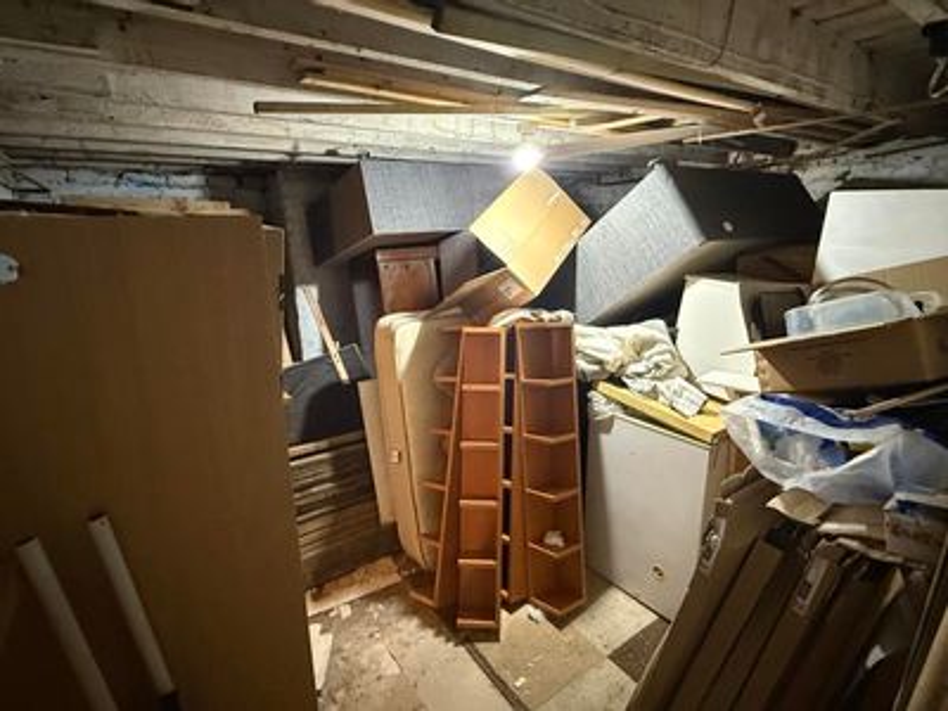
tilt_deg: -14.1
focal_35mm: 14
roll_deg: +1.6
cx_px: 474
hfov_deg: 102.1
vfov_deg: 85.7
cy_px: 356
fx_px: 383
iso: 1000
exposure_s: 1/50
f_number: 2.2
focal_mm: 2.22
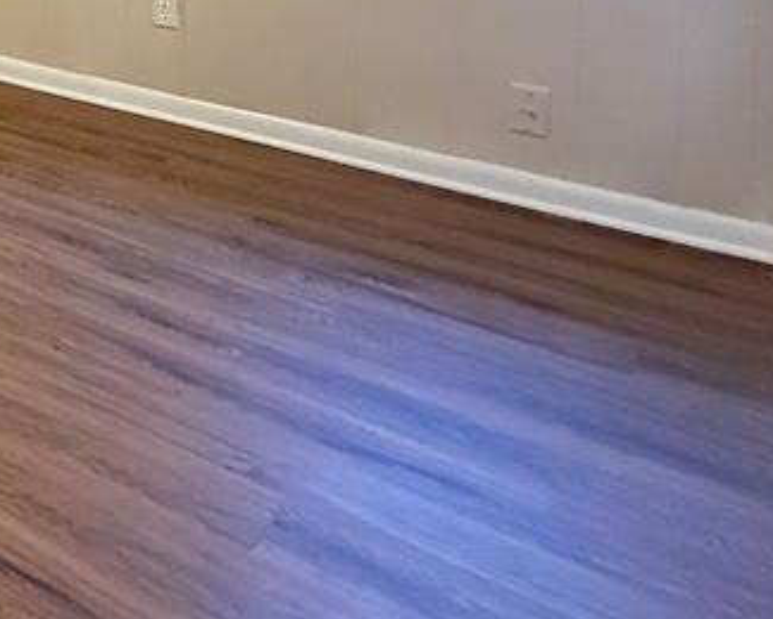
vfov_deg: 28.7
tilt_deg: -2.8
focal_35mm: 43
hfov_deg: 28.4
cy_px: -181
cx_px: -381
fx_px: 984
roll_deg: +1.8
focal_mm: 2.22
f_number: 2.2
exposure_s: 1/60
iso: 800
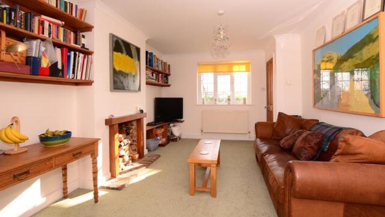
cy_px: 96
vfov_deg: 66.8
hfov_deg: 99.4
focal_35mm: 16
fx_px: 163
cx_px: 192
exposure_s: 1/125
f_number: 5.6
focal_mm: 10
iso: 400
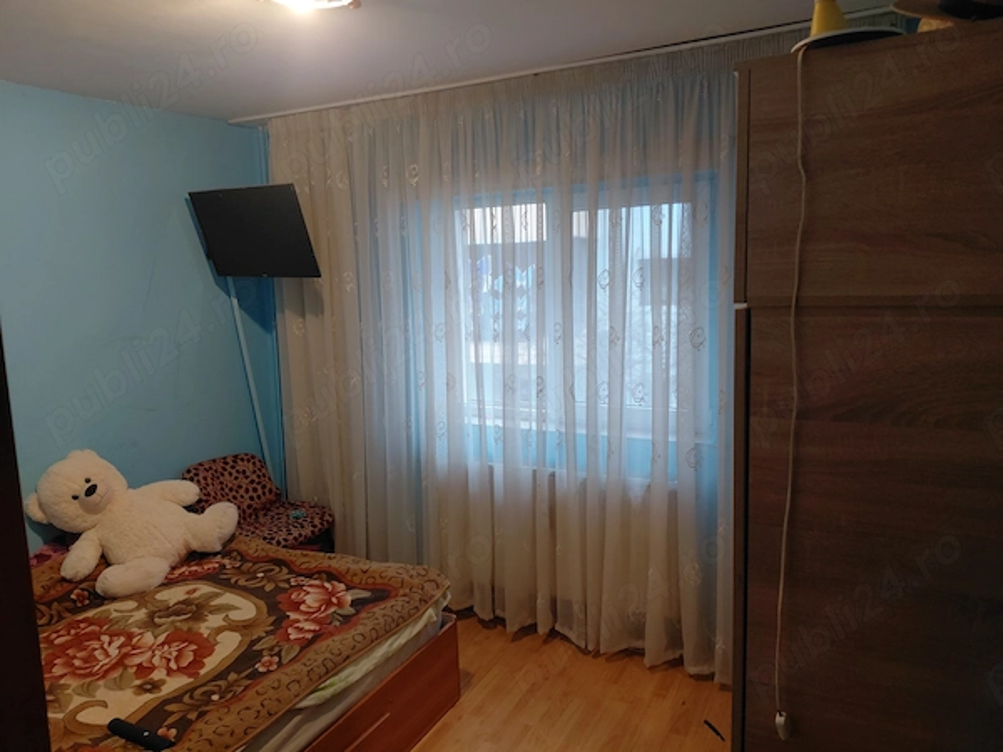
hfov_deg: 69.4
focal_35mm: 25
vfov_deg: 54.9
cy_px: 376
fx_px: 724
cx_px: 502
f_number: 1.8
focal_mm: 4.69
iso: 250
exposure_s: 1/100
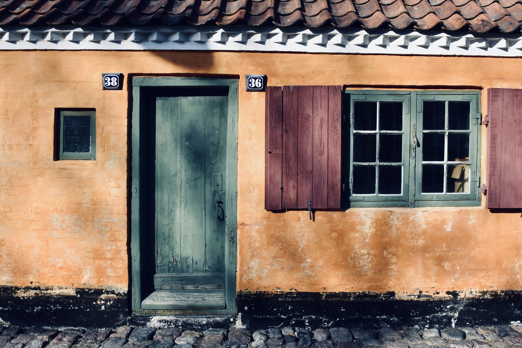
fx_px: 391
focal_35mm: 27
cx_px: 261
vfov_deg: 47.9
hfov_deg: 67.4
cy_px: 174
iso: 200
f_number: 9
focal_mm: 18
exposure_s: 1/320
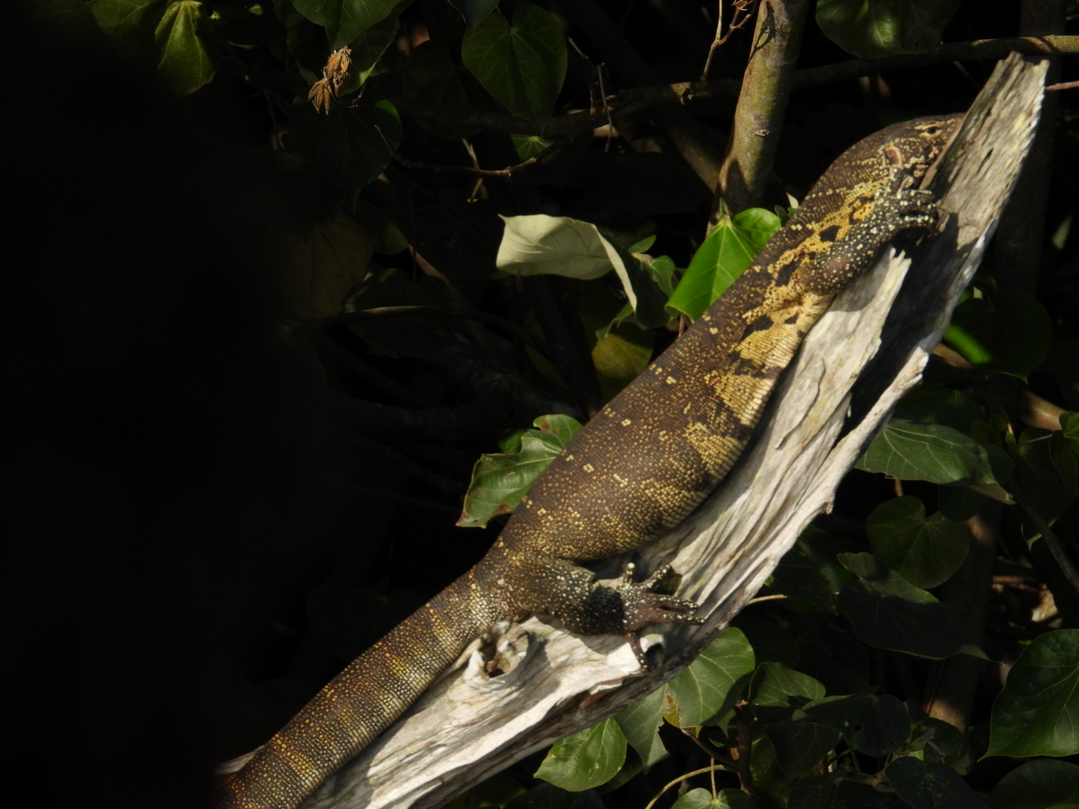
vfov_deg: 2.7
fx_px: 17144
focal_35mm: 550
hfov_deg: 3.6
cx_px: 540
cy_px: 404
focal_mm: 98.1
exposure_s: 1/640
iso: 100
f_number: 5
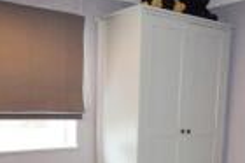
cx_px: 135
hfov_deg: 38.9
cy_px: 167
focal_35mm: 51
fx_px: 347
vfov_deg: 25.0
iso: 800
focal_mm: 10
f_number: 5.6
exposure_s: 1/125
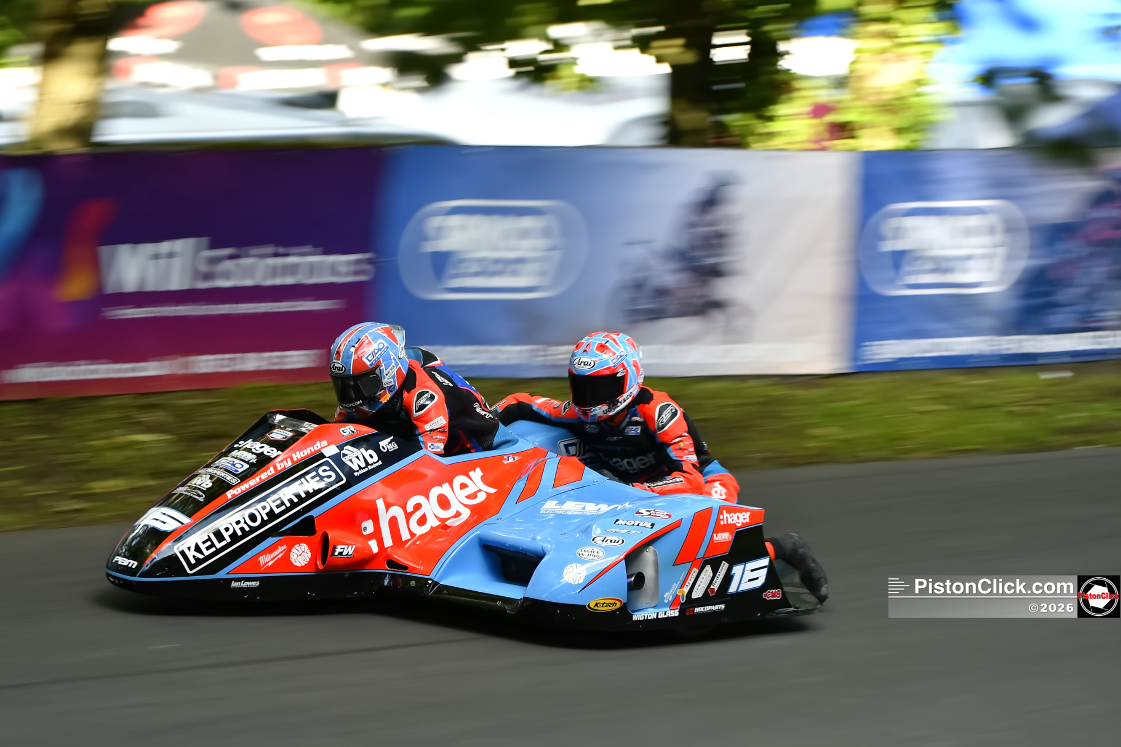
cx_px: 560
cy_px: 374
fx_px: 6538
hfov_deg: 9.8
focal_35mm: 210
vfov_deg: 6.5
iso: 125
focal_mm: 140
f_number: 2.8
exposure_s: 1/80
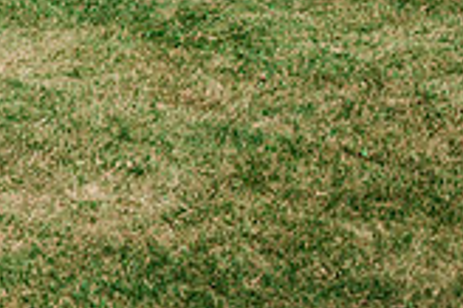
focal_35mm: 117
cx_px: 350
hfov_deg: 17.4
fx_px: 1503
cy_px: -227
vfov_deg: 11.0
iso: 200
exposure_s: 1/160
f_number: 4
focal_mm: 33
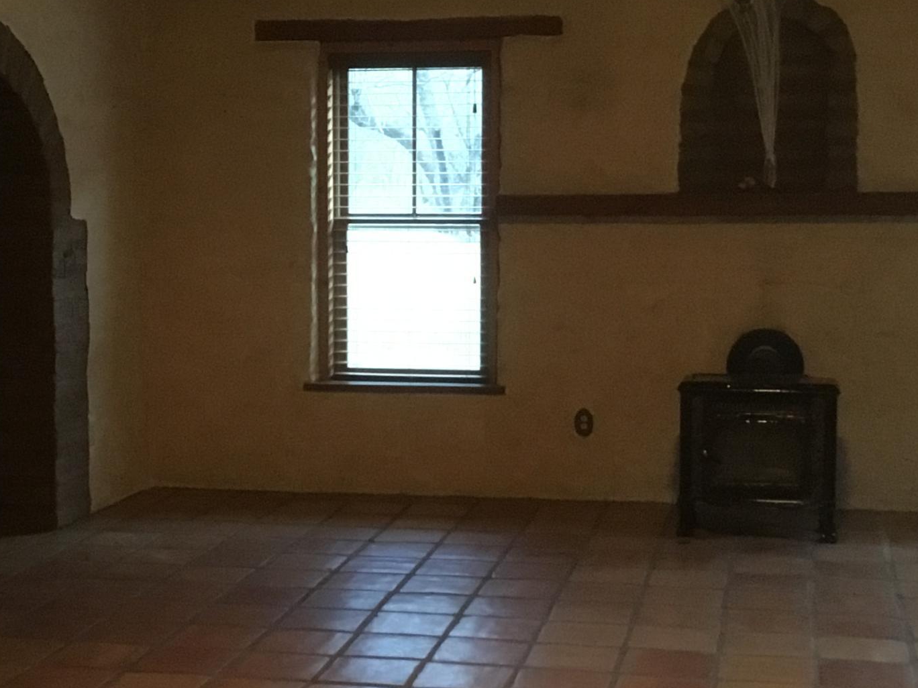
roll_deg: +0.2
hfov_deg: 28.5
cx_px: 354
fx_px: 1803
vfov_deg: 21.6
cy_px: 360
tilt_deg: -6.3
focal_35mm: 68
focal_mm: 3.3
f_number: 2.4
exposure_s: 1/15
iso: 500
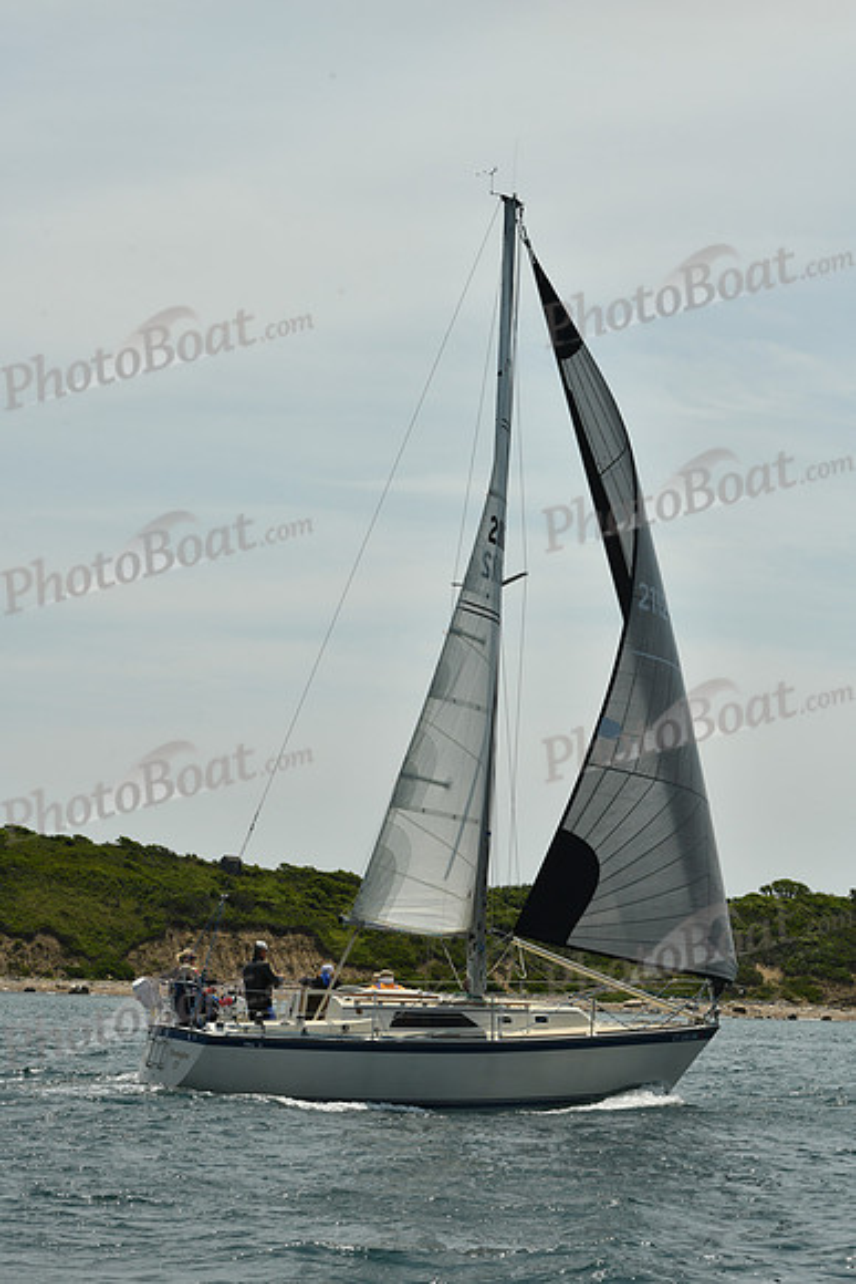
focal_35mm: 80
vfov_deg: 25.4
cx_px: 428
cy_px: 642
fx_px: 2851
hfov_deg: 17.1
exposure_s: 1/1000
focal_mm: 80
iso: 320
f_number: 11
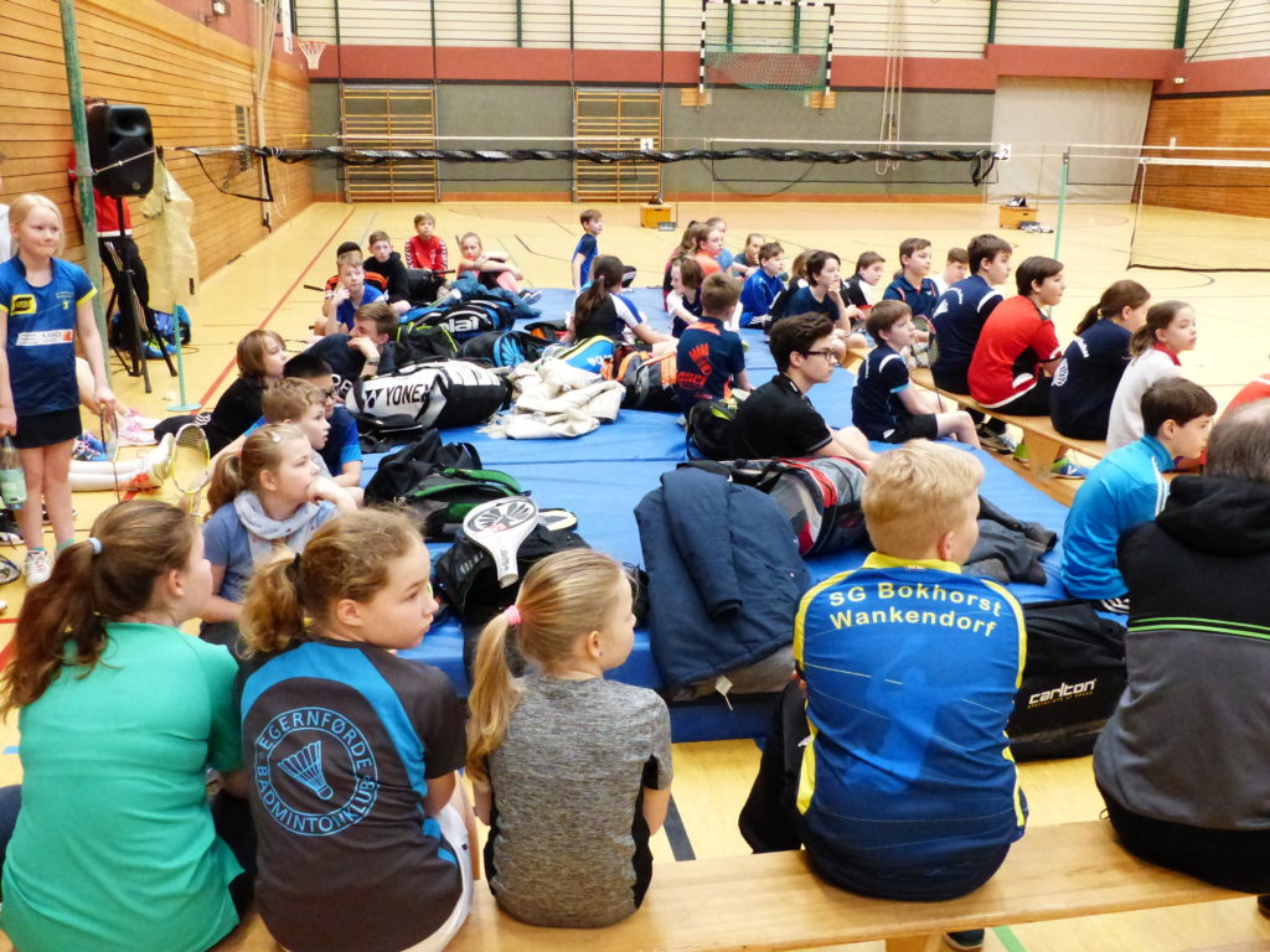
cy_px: 476
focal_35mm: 34
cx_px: 635
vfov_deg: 41.8
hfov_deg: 54.0
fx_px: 1247
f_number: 4
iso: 1600
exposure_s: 1/125
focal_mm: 6
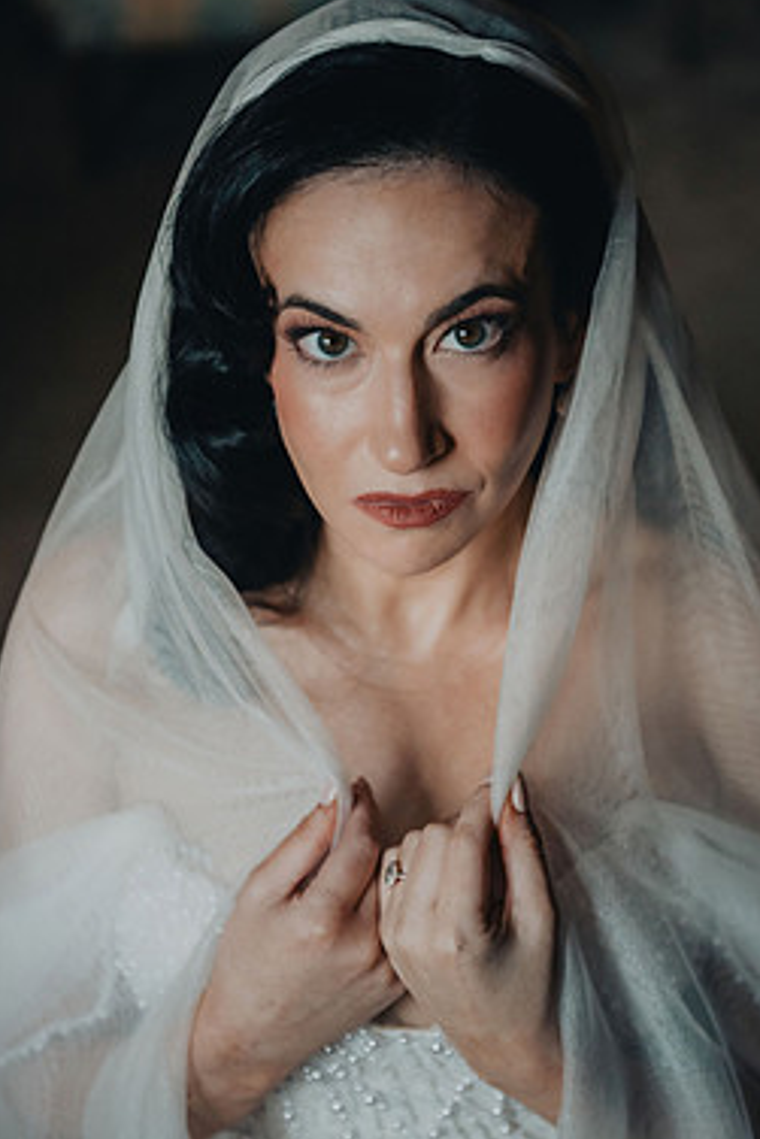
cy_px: 536
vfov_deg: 25.7
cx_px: 448
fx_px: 2499
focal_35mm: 79
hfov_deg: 17.3
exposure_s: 1/1000
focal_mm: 66
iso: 1250
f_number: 2.8
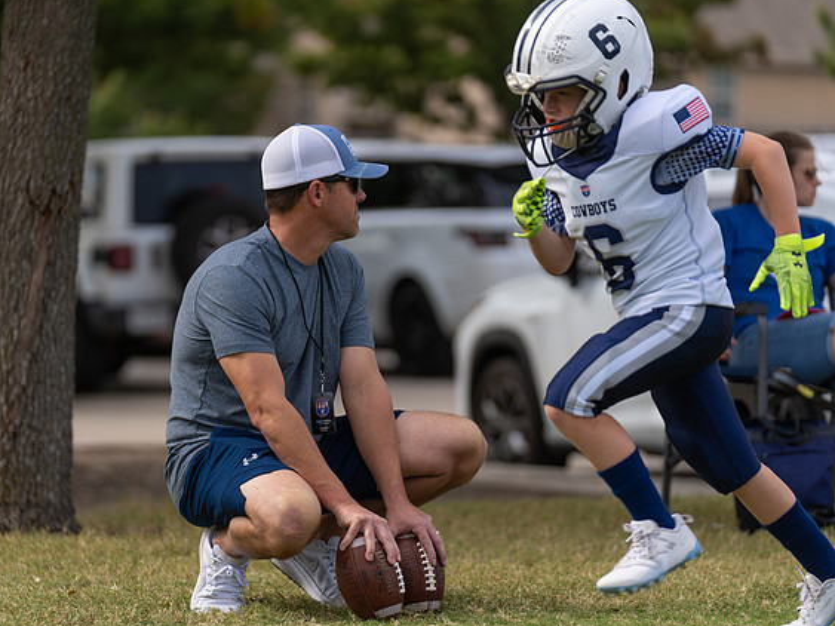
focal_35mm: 199
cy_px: 335
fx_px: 4799
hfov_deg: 9.9
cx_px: 304
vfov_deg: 7.5
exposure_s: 1/1600
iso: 100
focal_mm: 162
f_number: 2.8
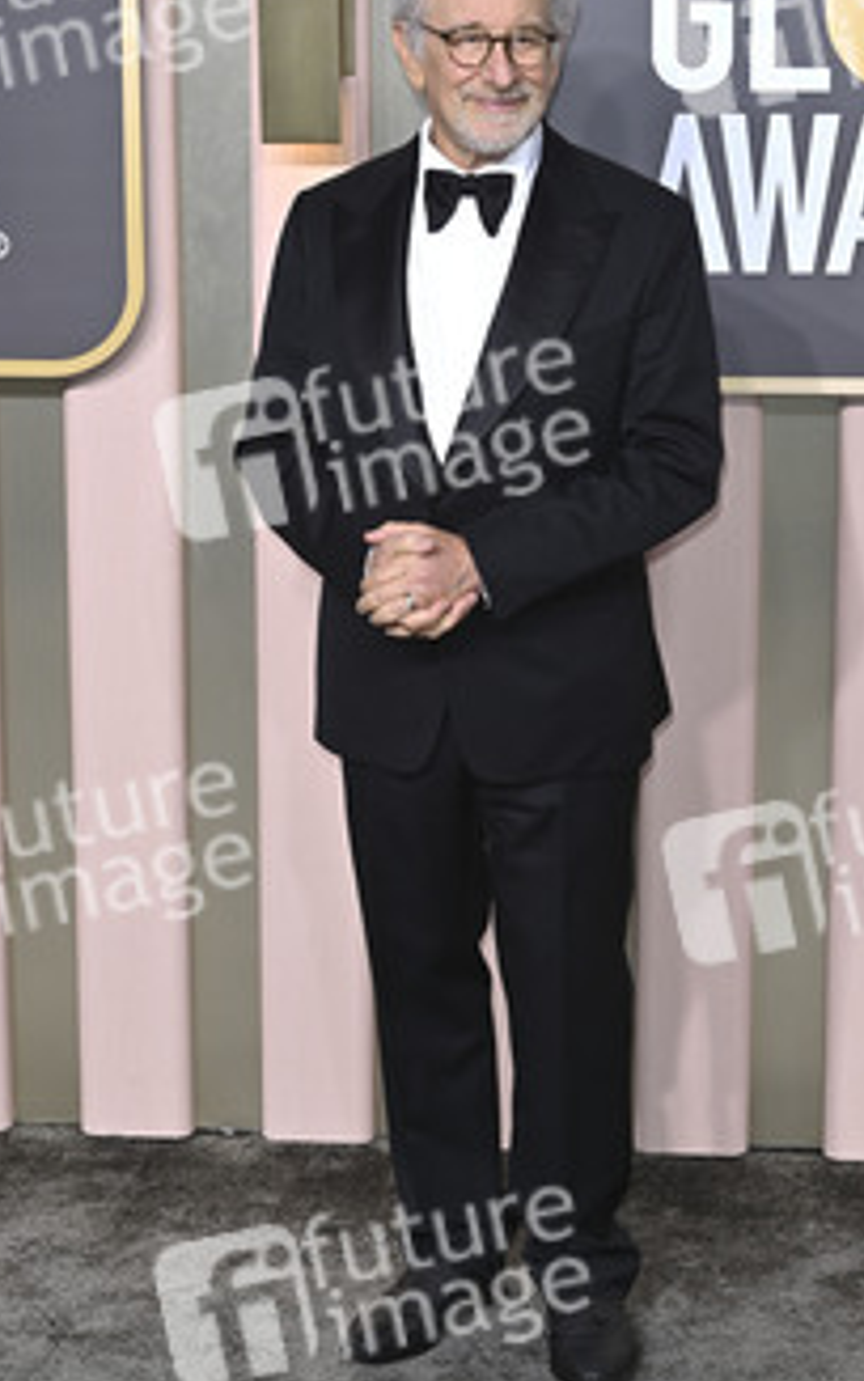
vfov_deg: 21.9
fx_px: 3576
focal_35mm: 95
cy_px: 652
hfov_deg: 13.8
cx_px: 496
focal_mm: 76
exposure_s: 1/200
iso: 320
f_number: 8
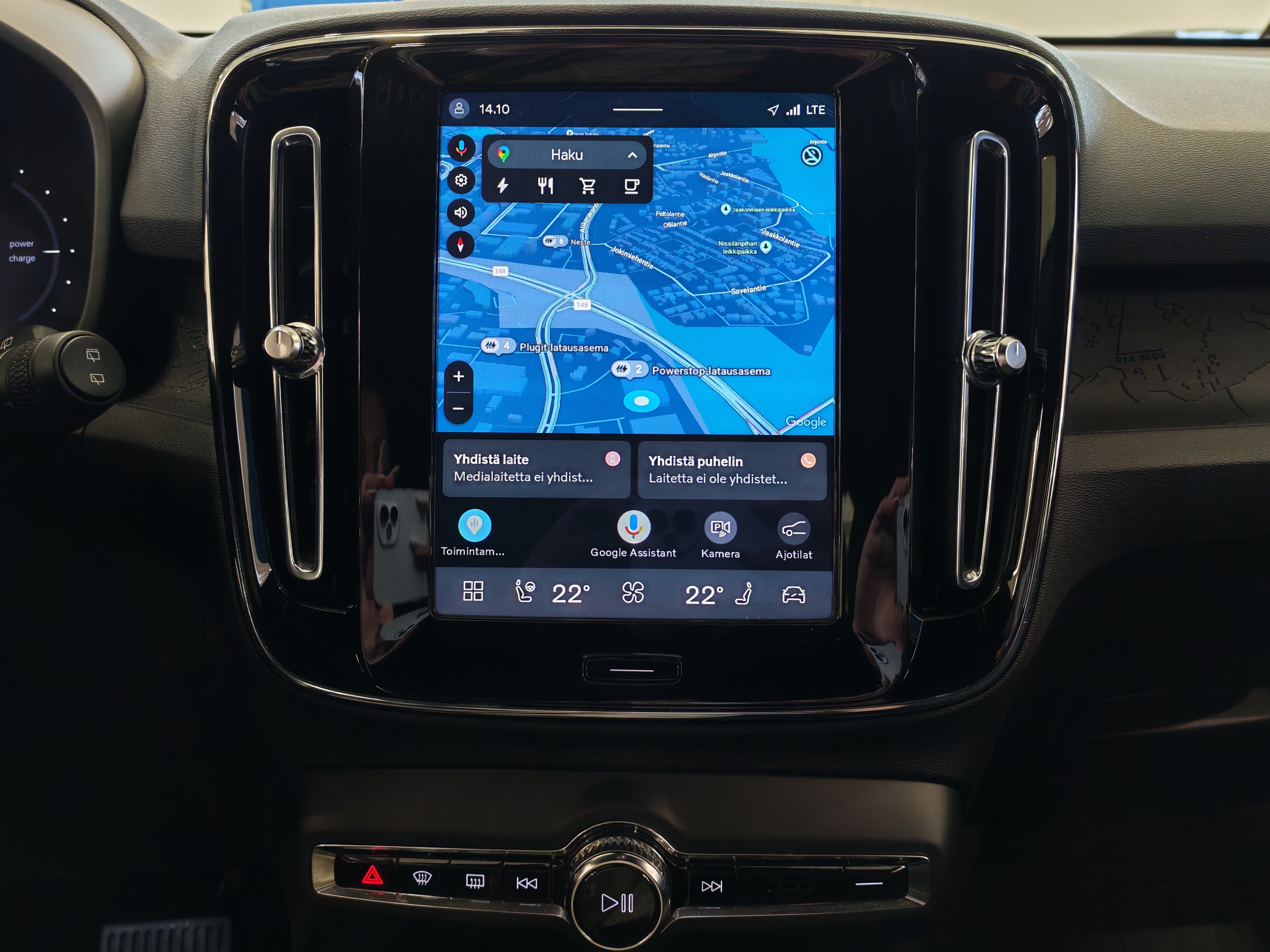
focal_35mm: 30
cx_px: 635
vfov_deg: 46.8
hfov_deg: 60.0
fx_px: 1101
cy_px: 476
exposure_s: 1/50
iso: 1250
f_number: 1.9
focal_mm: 6.12
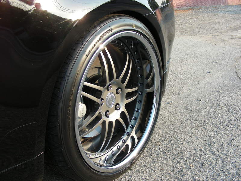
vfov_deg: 37.7
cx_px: 120
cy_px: 90
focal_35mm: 38
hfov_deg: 49.0
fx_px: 265
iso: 50
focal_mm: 6.3
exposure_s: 1/108
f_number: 3.5
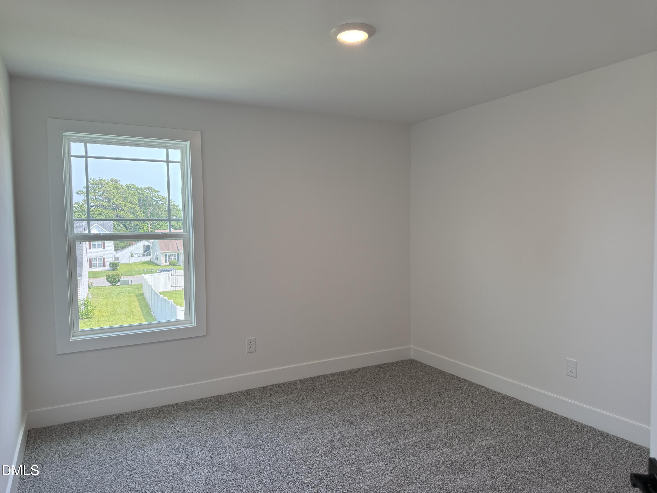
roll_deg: +0.2
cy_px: 246
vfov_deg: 56.8
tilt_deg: -3.0
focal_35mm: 24
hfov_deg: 71.6
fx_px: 456
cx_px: 328
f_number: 1.78
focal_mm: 6.76
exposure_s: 1/225
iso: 100
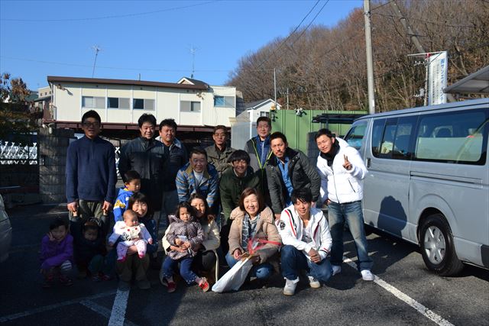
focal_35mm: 36
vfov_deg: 36.9
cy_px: 163
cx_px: 244
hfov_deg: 53.1
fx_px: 489
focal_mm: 24
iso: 100
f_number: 8
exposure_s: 1/250
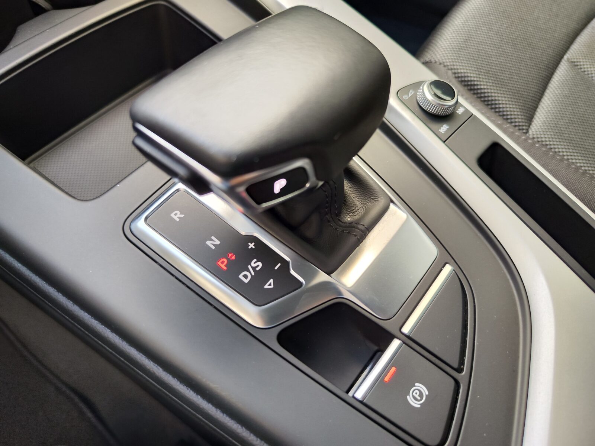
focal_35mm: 23
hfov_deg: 73.9
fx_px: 395
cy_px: 223
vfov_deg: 58.9
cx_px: 298
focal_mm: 7.01
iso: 288
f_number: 1.69
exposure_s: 1/100
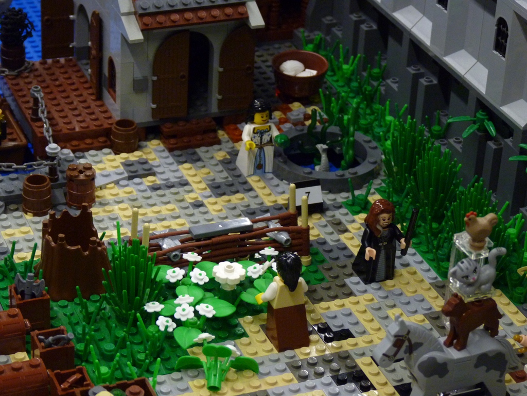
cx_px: 264
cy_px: 198
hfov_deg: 19.4
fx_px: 1538
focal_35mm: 101
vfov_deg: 14.6
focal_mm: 18
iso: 400
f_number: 3.6
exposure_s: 1/25
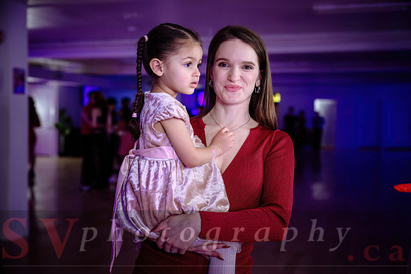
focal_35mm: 43
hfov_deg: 45.4
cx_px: 206
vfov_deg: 31.2
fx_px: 491
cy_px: 137
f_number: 2.8
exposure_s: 1/125
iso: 1600
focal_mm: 43
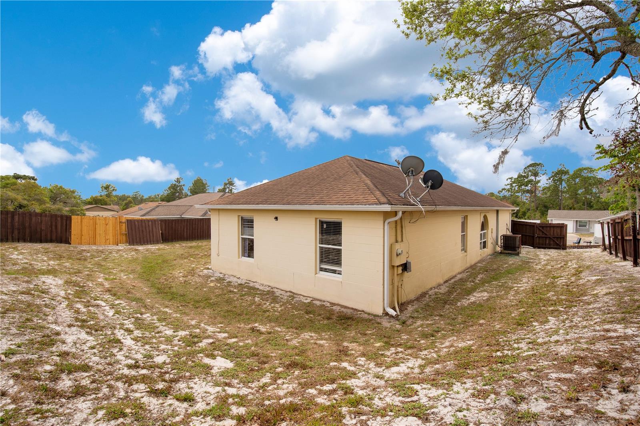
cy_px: 213
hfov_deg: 96.7
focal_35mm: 16
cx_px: 320
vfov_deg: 73.7
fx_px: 284
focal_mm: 16
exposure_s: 1/160
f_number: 10
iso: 100
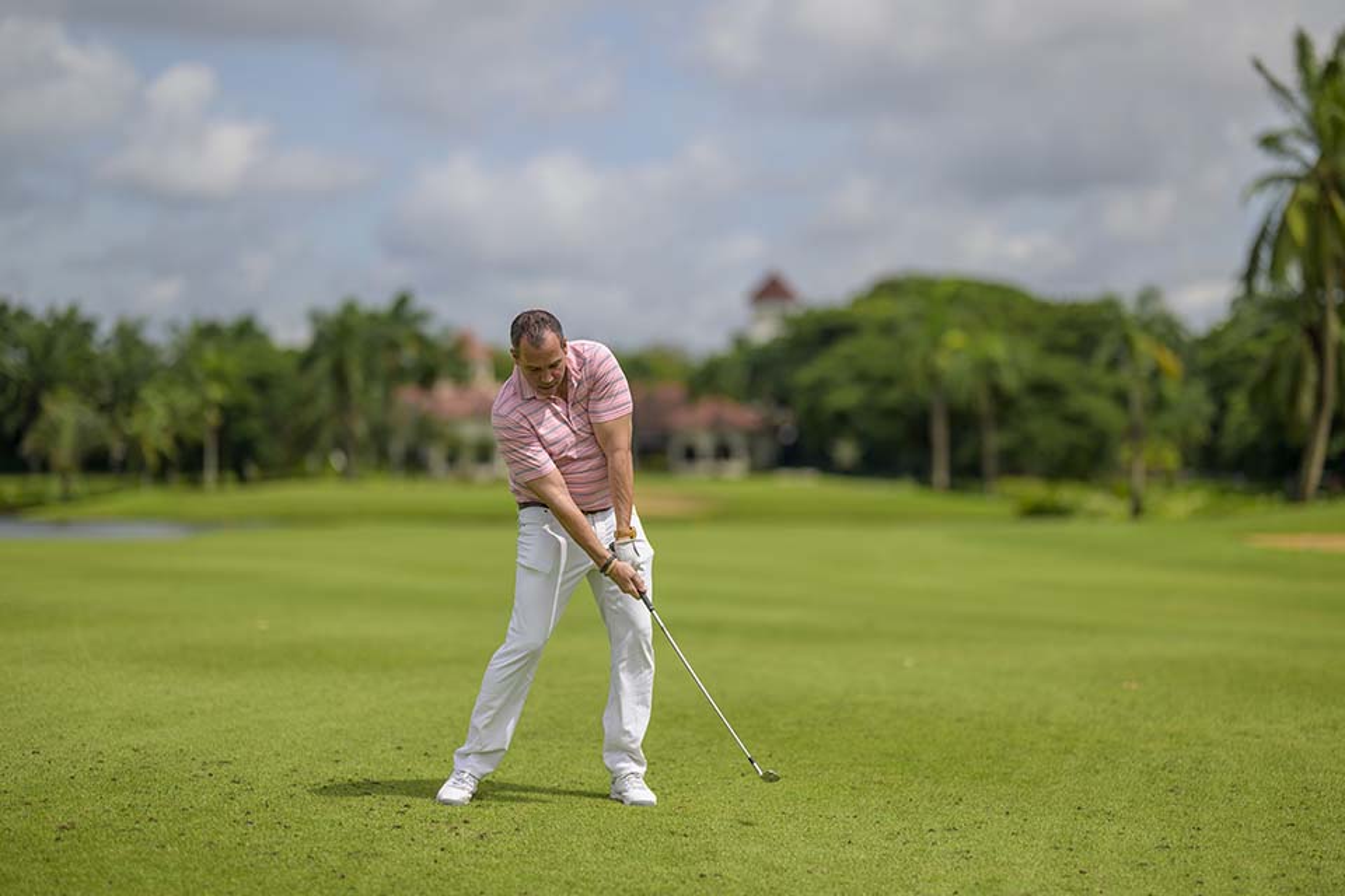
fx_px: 3175
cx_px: 672
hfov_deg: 23.9
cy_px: 448
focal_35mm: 85
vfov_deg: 16.1
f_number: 1.2
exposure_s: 1/20000
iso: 100
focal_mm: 85
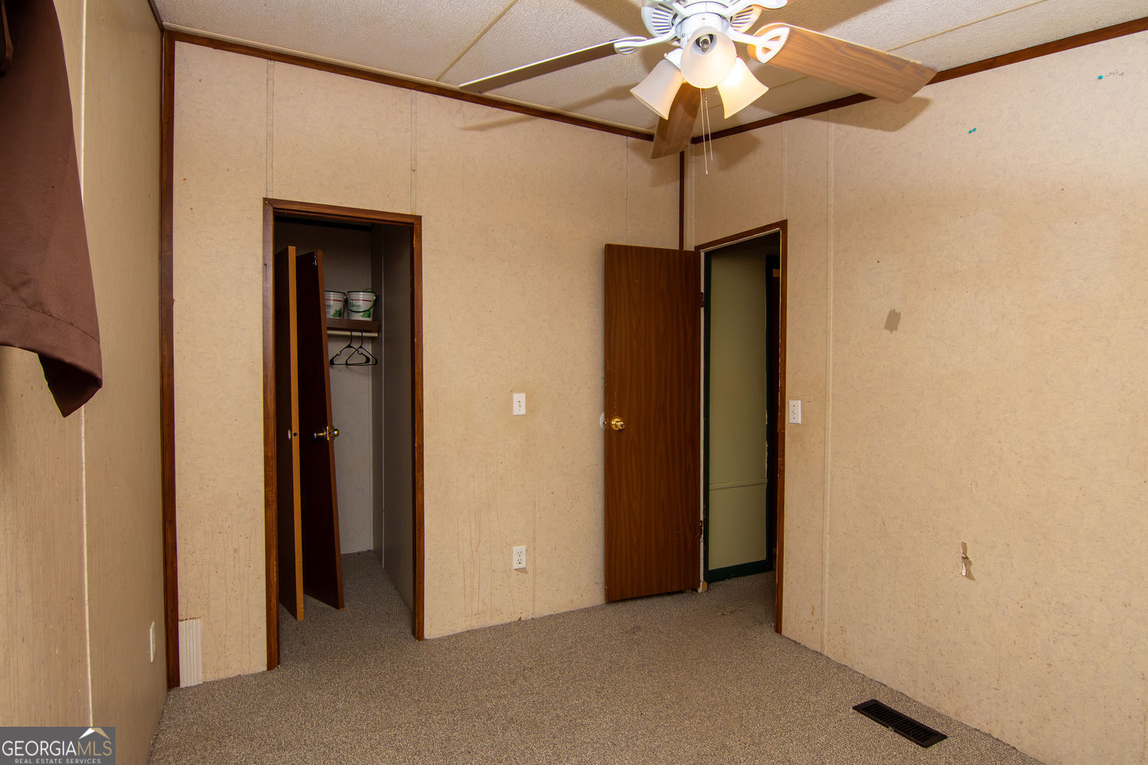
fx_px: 562
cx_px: 574
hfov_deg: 91.2
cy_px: 382
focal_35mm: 18
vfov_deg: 68.5
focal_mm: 11
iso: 500
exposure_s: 1/60
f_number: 8
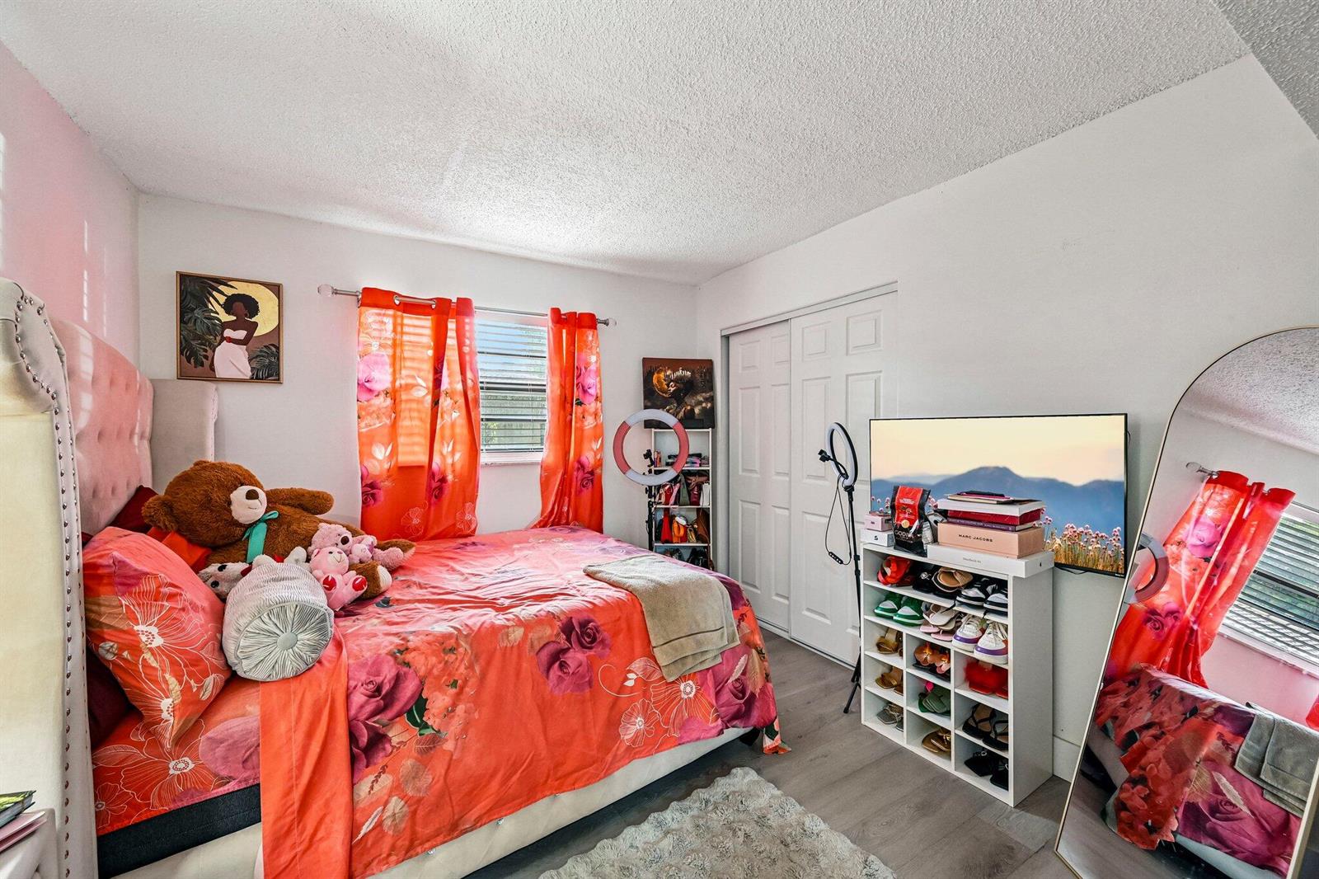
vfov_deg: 81.2
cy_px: 440
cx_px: 660
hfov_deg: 104.3
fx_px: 513
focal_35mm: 14
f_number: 8
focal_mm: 14
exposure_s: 1/40
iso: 2500
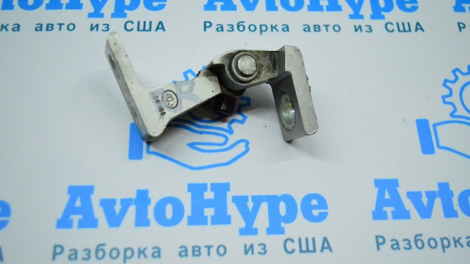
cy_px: 126
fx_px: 511
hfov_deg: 49.4
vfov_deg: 29.0
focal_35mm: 41
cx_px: 235
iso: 6400
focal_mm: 26
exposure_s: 1/1250
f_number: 4
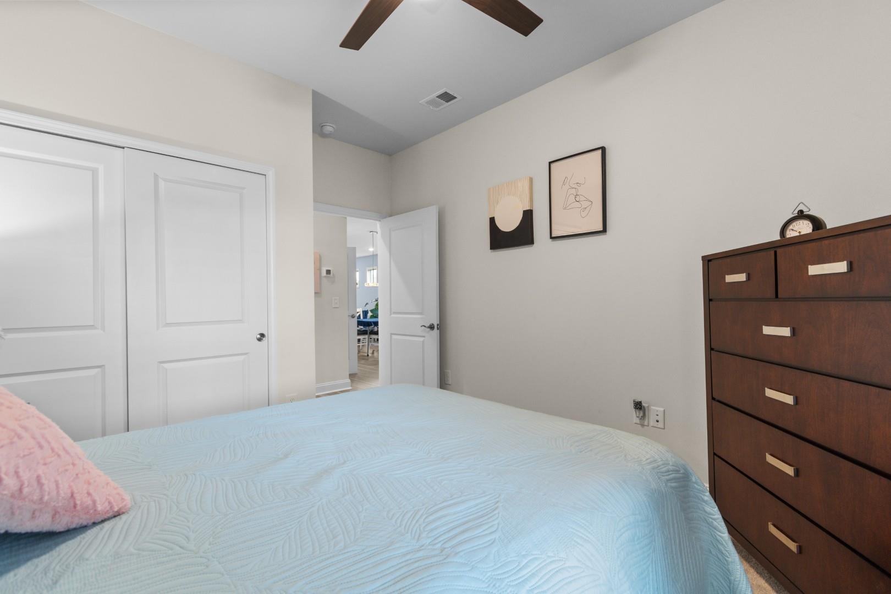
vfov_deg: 77.3
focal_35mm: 15
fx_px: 371
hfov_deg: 100.4
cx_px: 446
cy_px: 297
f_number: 4.5
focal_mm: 10
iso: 100
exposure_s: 1/6
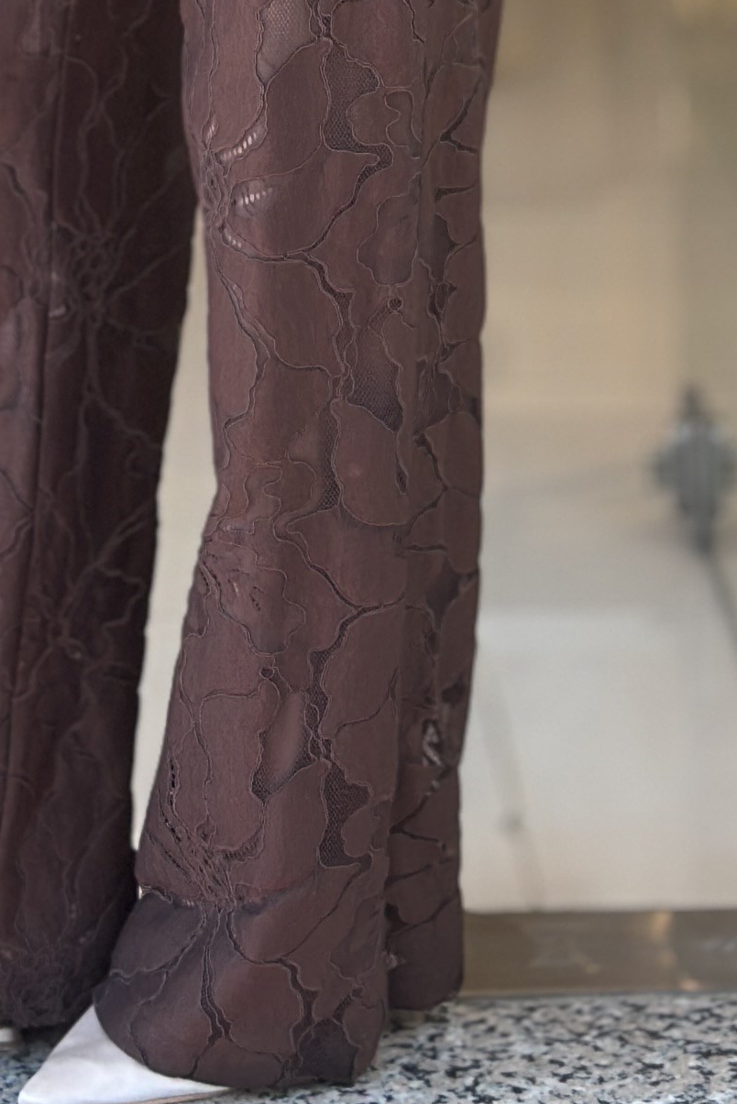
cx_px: 105
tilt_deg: -2.3
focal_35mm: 167
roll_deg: +0.3
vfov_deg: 11.7
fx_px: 5125
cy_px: -639
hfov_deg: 8.2
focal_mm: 6.86
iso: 80
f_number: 1.78
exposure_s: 1/218
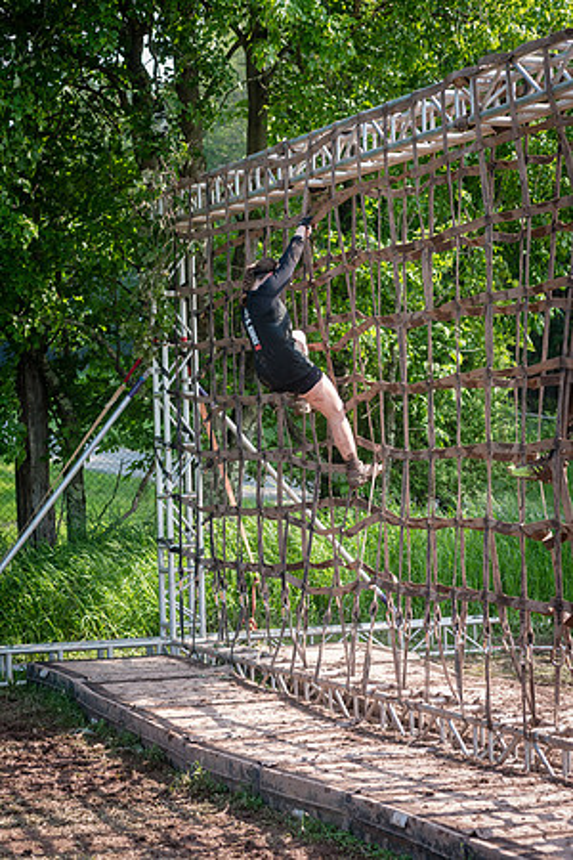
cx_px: 286
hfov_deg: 17.1
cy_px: 430
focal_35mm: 80
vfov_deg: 25.4
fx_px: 1910
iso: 250
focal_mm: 80
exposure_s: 1/200
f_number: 4.5
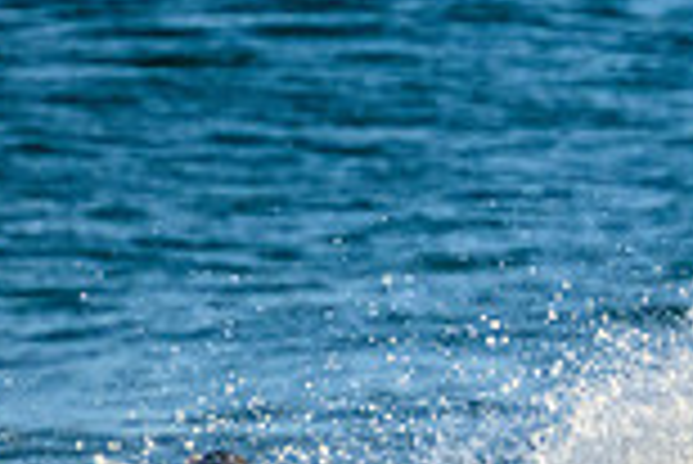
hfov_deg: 0.7
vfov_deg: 0.5
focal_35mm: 3015
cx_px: 1238
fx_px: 58092
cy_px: 448
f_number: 11
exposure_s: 1/2000
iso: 2500
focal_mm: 800
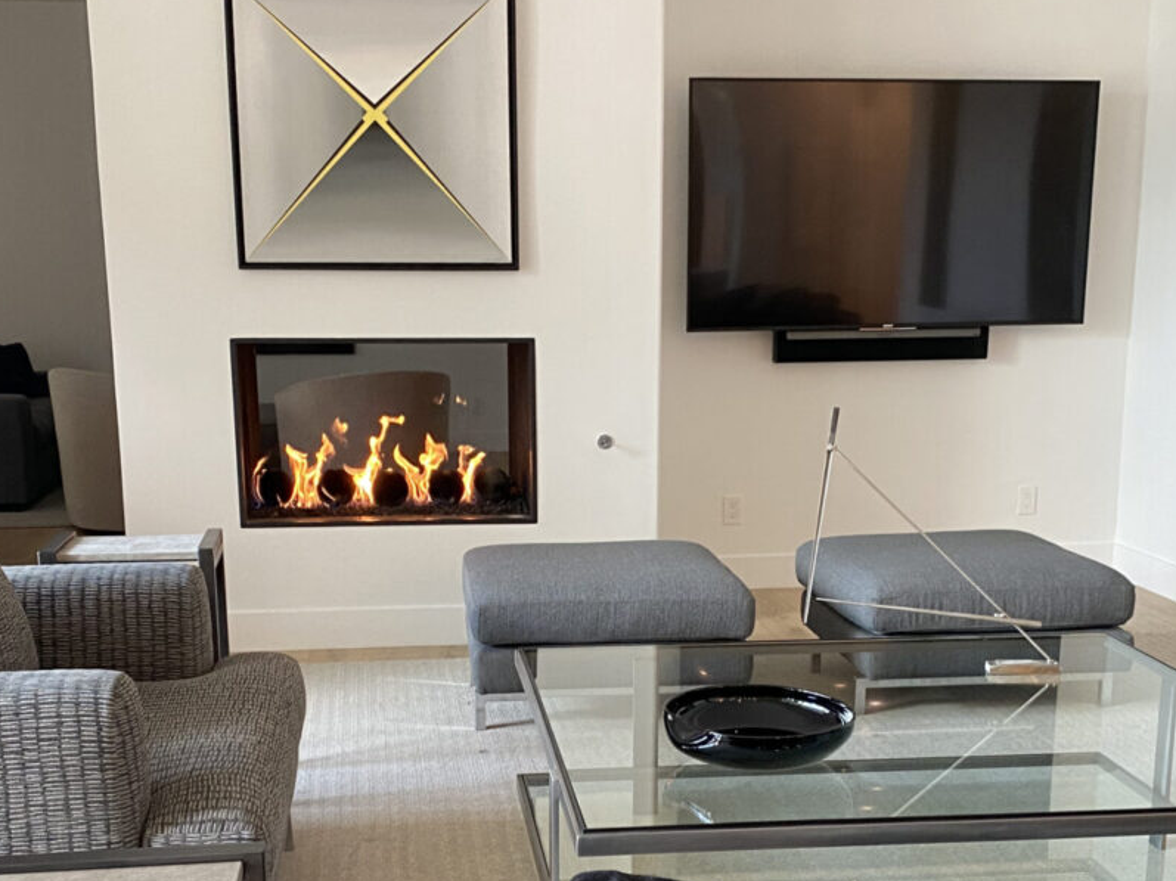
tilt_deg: -12.8
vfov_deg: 30.5
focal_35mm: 47
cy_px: 635
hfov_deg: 40.4
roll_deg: +0.5
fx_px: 1596
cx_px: 617
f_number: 1.8
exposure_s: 1/60
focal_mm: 4.25
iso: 200
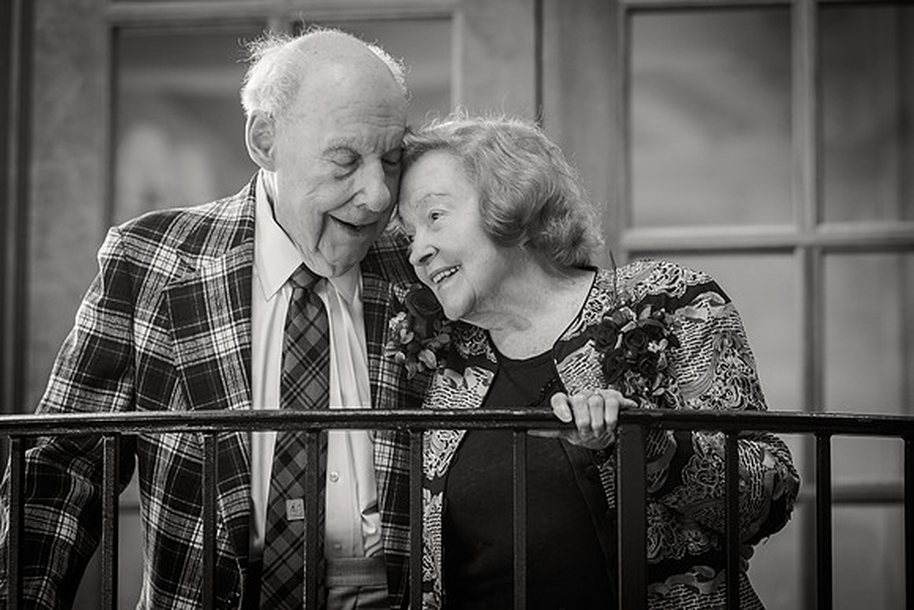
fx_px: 3308
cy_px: 288
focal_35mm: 130
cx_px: 432
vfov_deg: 10.5
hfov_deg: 15.7
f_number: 3.5
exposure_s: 1/250
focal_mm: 120
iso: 500
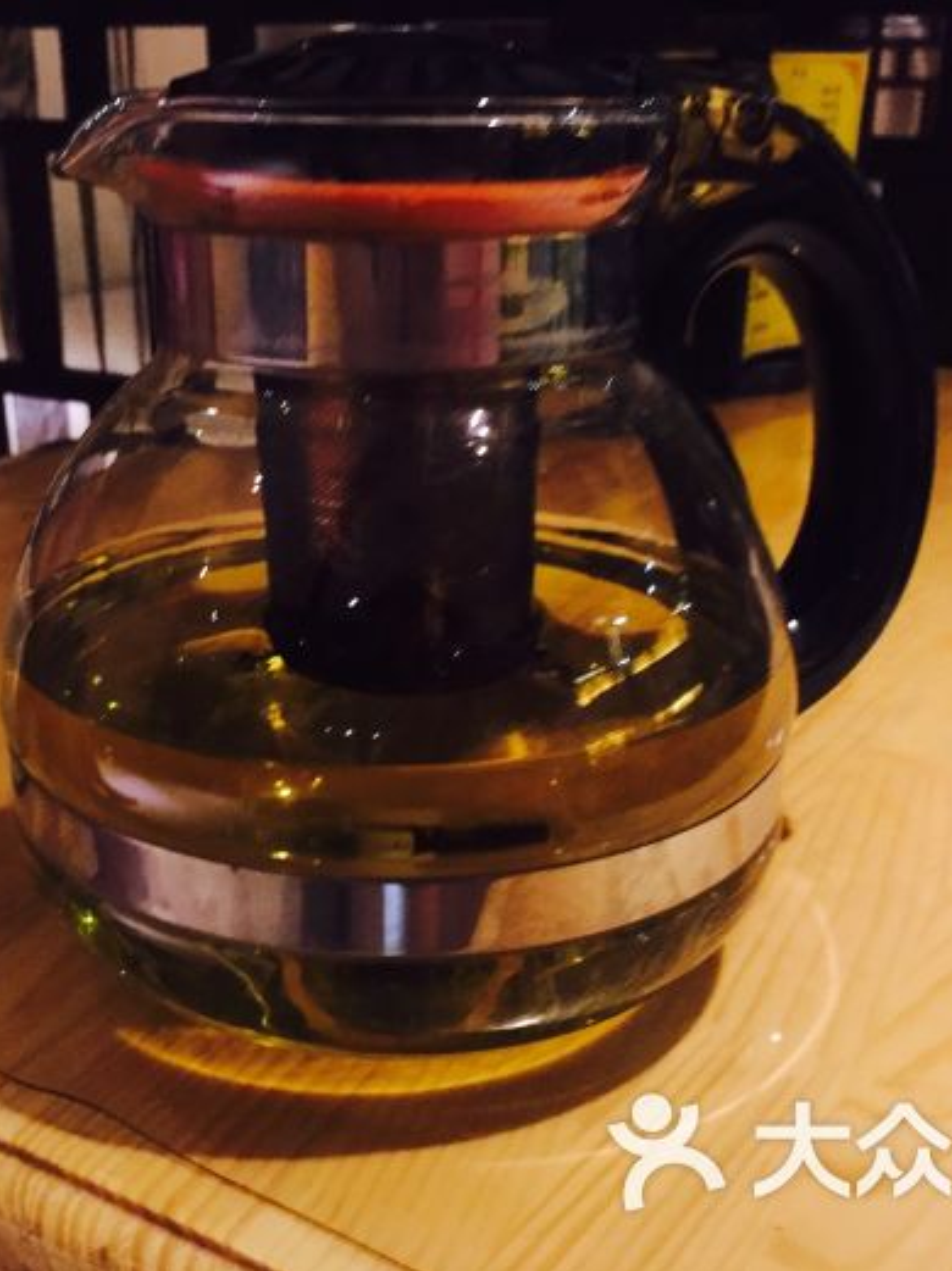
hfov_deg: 36.6
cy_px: 638
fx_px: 1432
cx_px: 366
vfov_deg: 47.9
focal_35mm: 39
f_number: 2.2
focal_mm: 4.15
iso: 125
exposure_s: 1/4
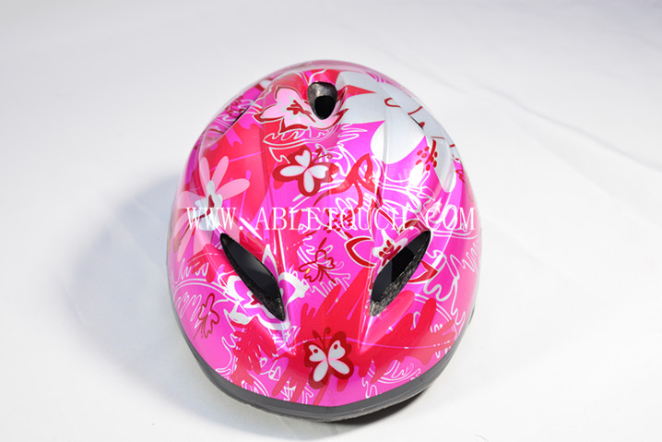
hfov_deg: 39.6
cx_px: 331
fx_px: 920
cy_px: 221
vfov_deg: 27.0
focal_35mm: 50
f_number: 7.1
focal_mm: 50
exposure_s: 1/100
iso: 320
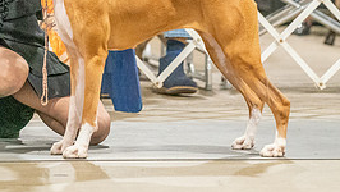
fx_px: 3717
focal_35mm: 412
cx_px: 108
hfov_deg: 5.2
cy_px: -56
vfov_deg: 3.0
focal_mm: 155
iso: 6400
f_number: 3.5
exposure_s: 1/250
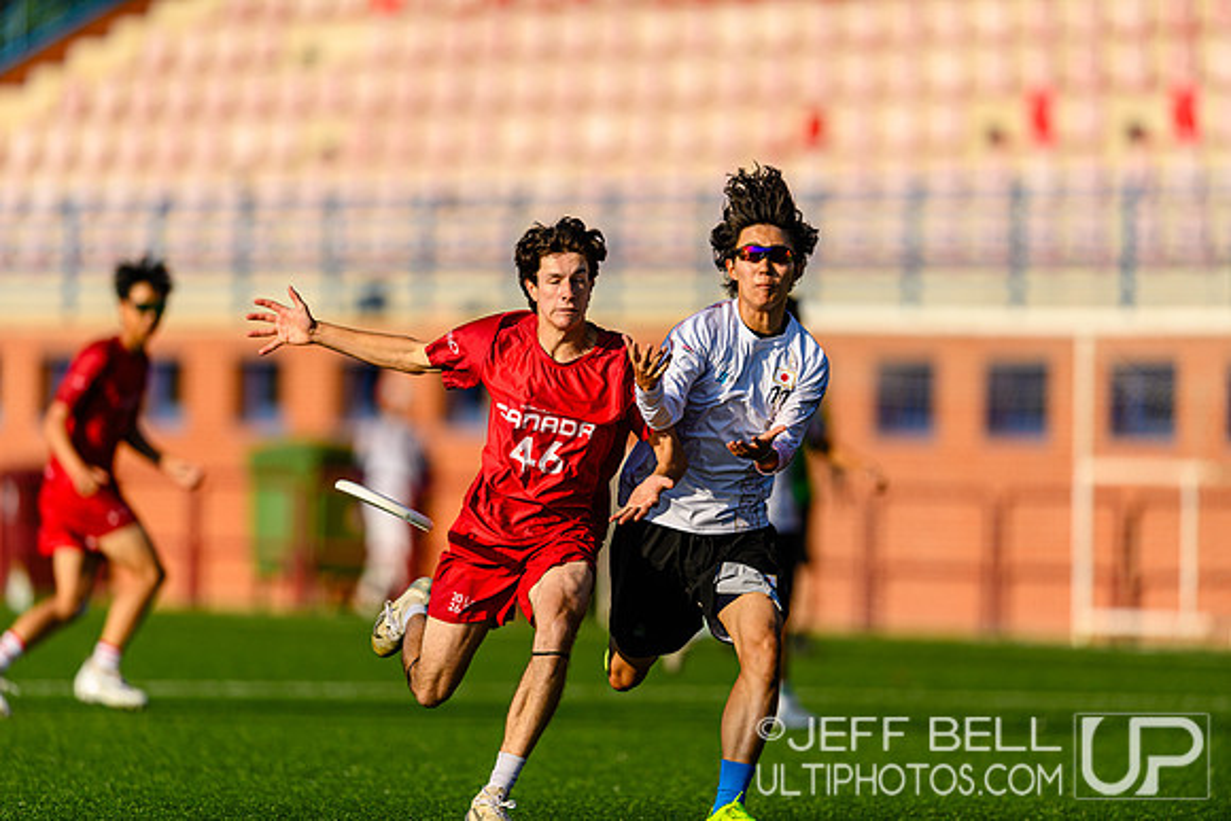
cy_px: 410
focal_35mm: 400
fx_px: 13680
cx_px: 616
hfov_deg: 5.2
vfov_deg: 3.4
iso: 100
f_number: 3.2
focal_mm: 400
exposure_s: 1/1600
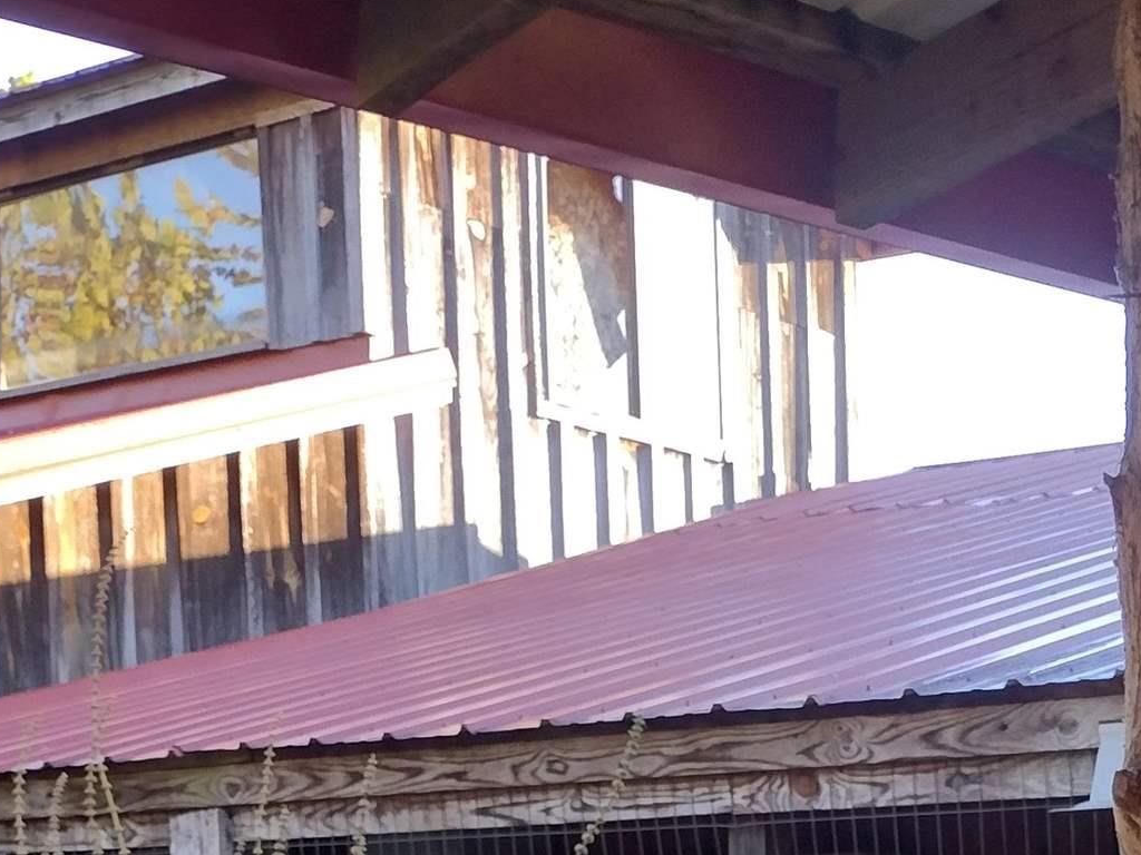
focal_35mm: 81
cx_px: 1072
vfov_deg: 16.8
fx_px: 2670
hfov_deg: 23.4
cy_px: 1221
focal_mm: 4.71
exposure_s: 1/120
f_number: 1.7
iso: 133
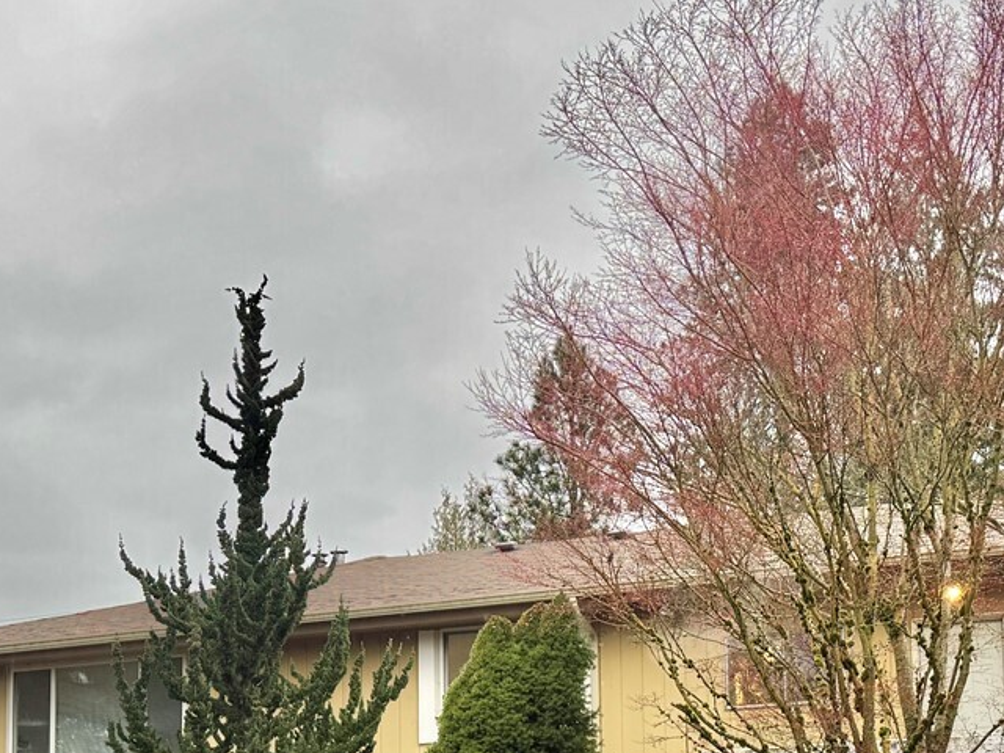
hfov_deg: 32.2
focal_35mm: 60
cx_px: 478
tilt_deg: +6.4
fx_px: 1740
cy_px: 764
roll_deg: +0.0
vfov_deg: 23.3
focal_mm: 6.76
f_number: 1.78
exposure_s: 1/223
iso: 64
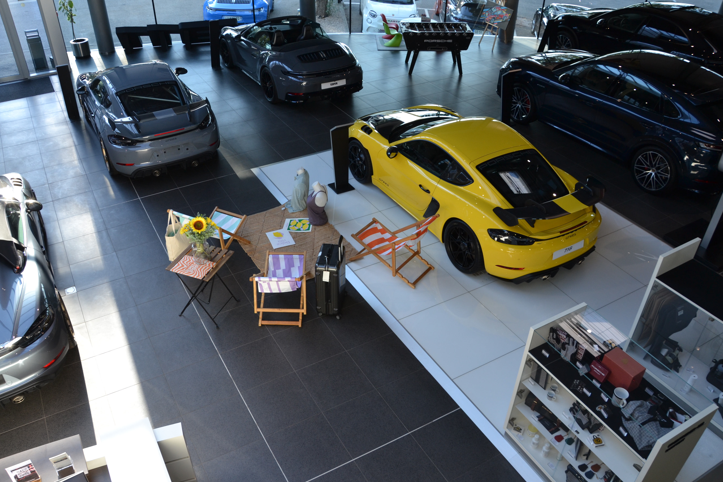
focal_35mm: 28
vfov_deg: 46.4
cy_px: 242
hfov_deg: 65.5
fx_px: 562
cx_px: 350
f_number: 5.6
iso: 250
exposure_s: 1/60
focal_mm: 18
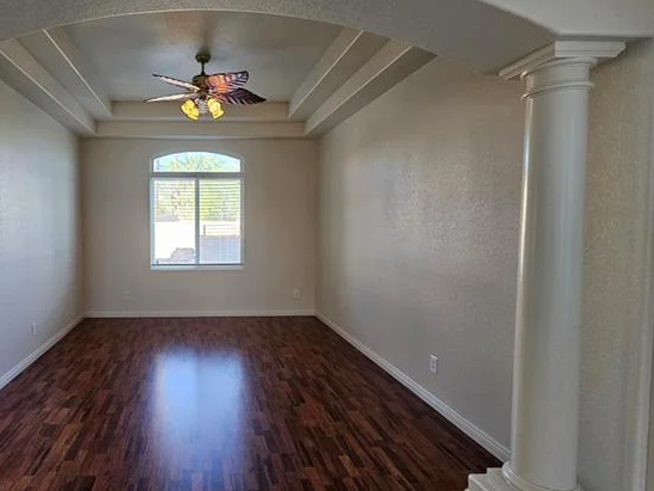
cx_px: 208
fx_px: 359
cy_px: 243
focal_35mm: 19
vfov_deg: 68.7
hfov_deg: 81.2
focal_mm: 2.2
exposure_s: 1/60
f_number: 2.2
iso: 200
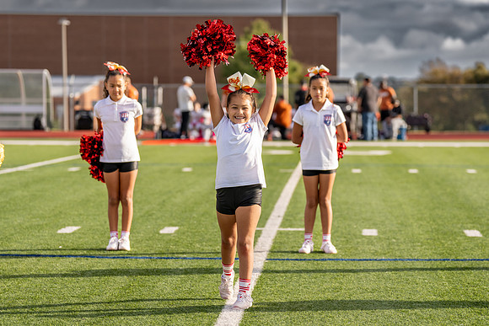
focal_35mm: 131
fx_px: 1783
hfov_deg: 15.6
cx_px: 246
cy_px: 177
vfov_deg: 10.5
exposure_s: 1/3200
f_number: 2.8
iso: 250
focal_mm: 105
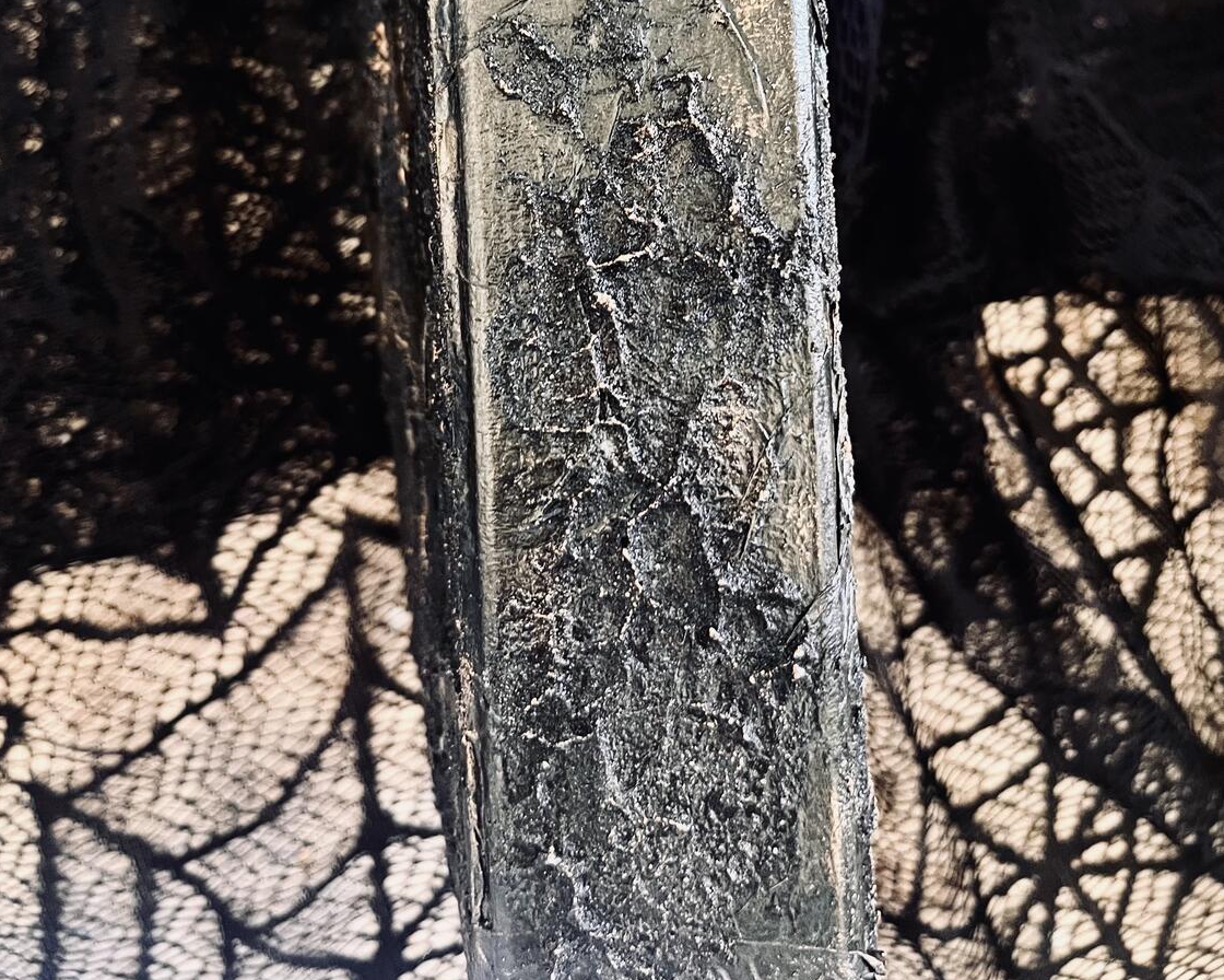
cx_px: 610
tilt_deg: -85.4
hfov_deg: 52.8
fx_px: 1232
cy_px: 167
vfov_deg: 41.1
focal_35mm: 34
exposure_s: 1/40
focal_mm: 5.1
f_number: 1.6
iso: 500
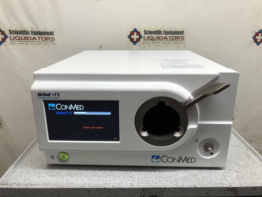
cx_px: 131
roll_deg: -0.9
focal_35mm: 28
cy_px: 98
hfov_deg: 63.4
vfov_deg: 49.7
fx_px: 212
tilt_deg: -17.1
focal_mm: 3.99
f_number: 1.8
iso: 20
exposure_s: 1/40
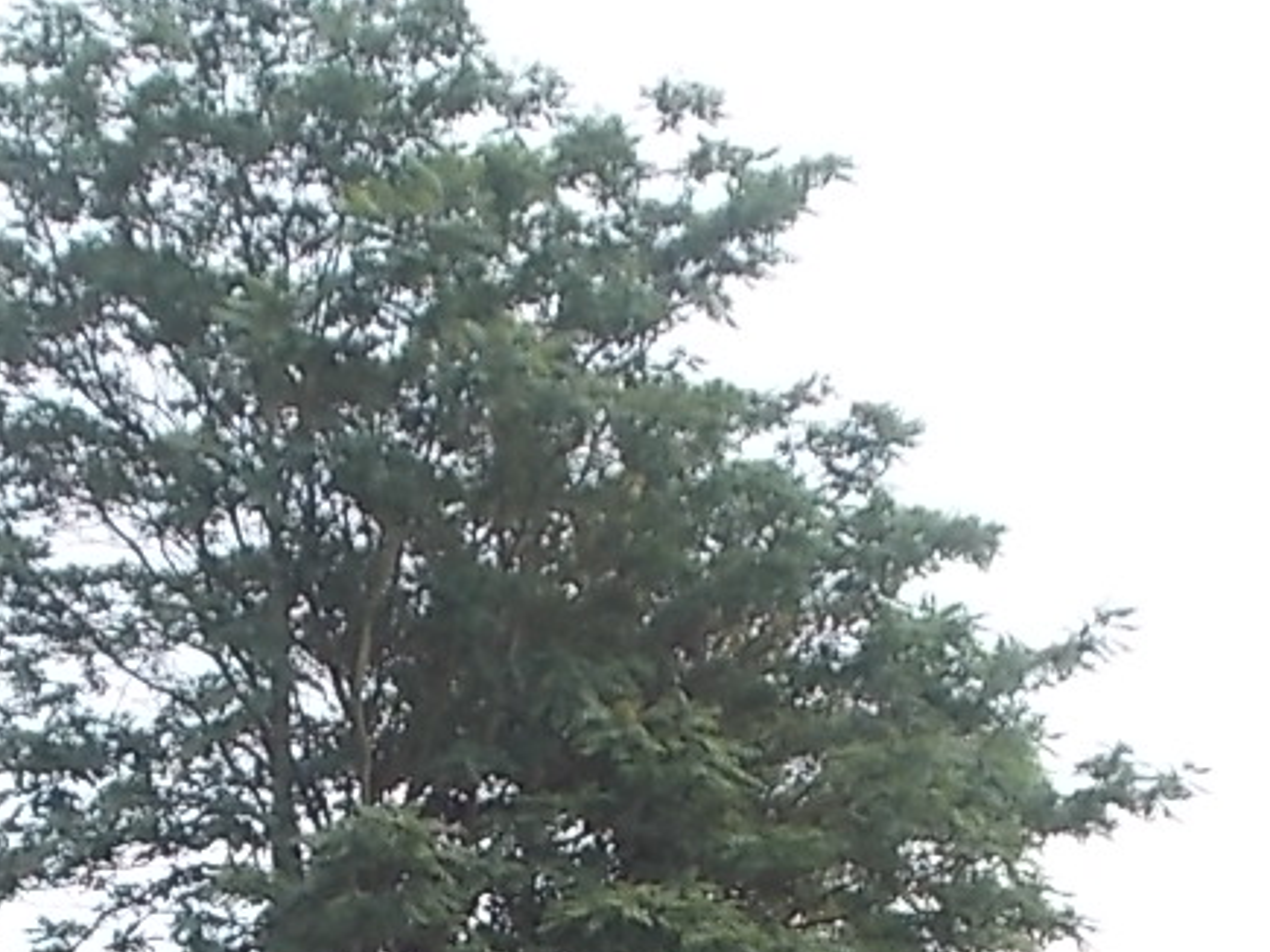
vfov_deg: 11.0
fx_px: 4585
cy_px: 1743
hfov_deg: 15.7
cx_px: 447
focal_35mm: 125
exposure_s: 1/400
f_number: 3.6
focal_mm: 6
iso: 80
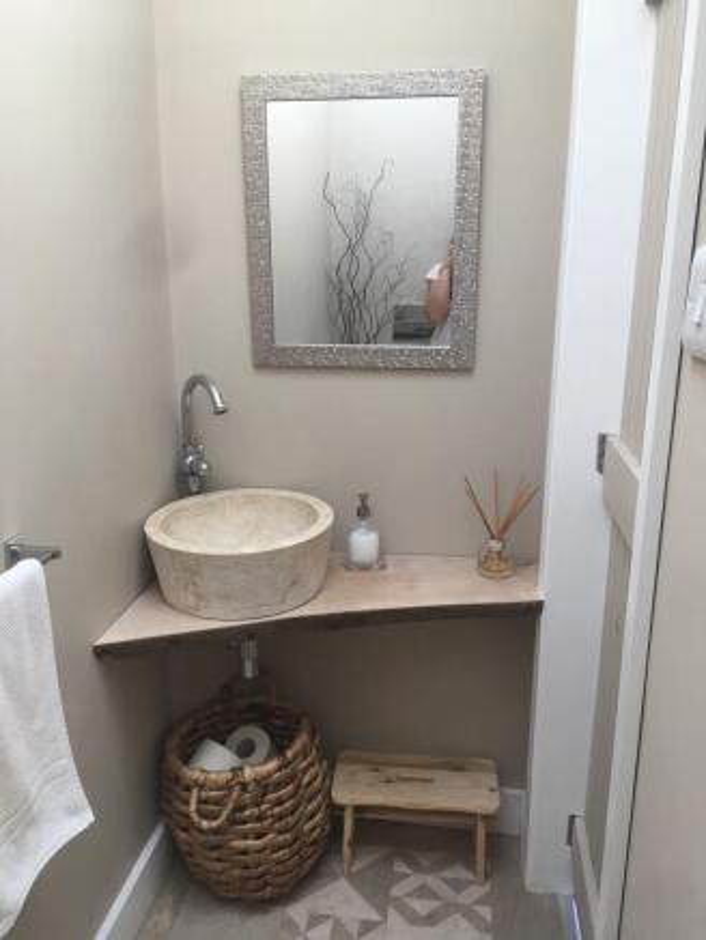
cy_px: 470
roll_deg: -0.3
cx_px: 353
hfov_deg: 48.2
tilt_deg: -18.4
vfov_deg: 61.6
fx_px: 788
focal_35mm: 29
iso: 25
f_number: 2.2
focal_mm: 4.15
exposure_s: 1/33
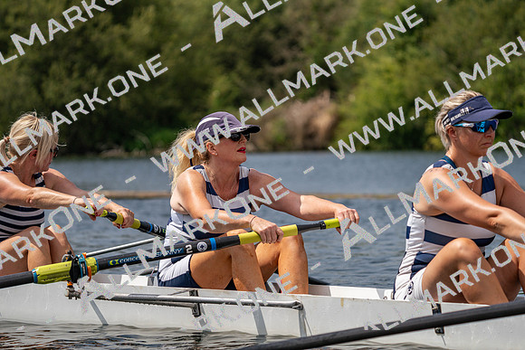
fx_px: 2917
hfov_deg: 10.3
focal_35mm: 200
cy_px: 175
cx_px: 262
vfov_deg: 6.9
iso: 160
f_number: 5.6
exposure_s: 1/1600
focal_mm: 200
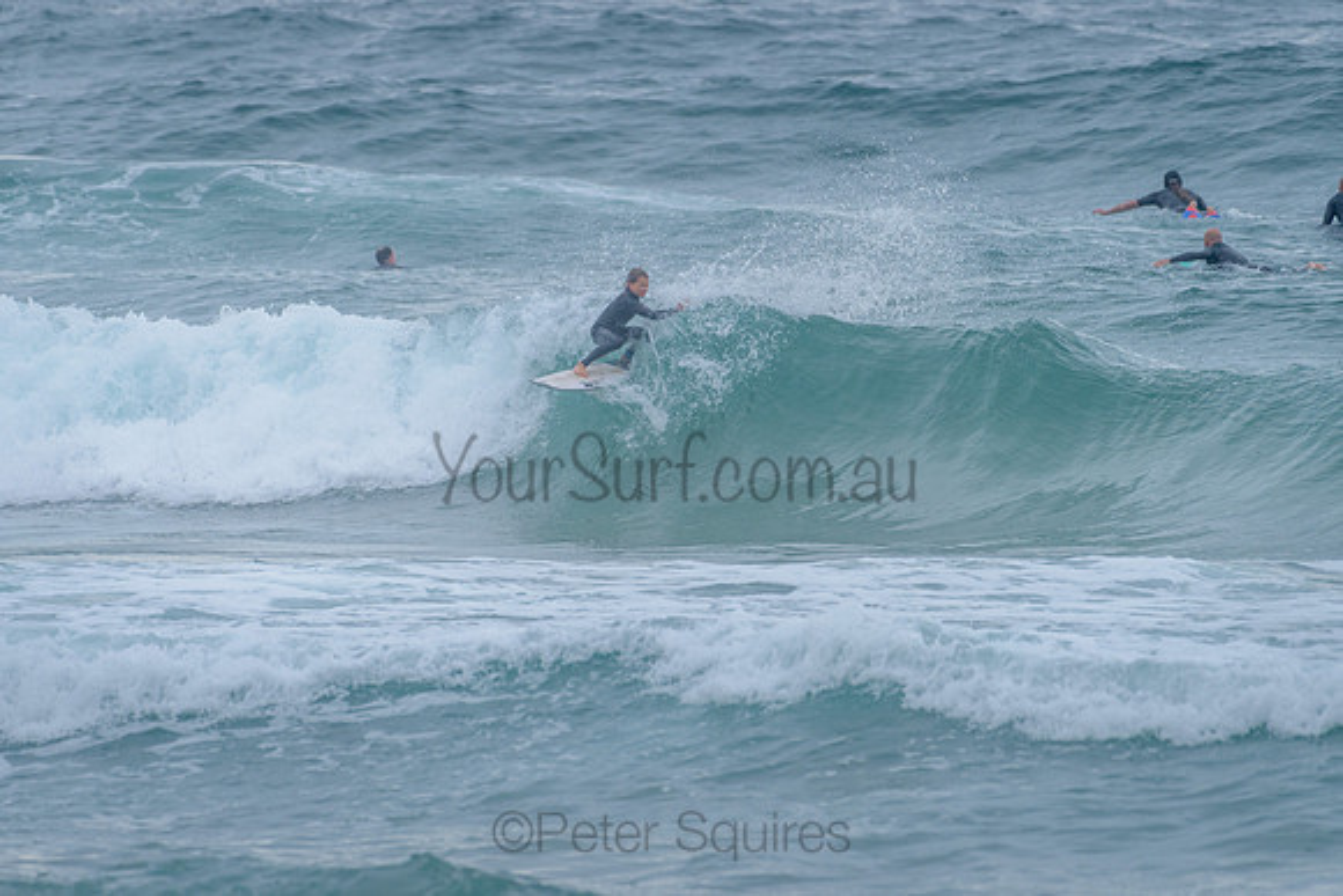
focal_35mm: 613
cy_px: 348
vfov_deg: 2.2
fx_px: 22864
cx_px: 673
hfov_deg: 3.4
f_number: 5.6
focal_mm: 500
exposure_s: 1/1250
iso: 720
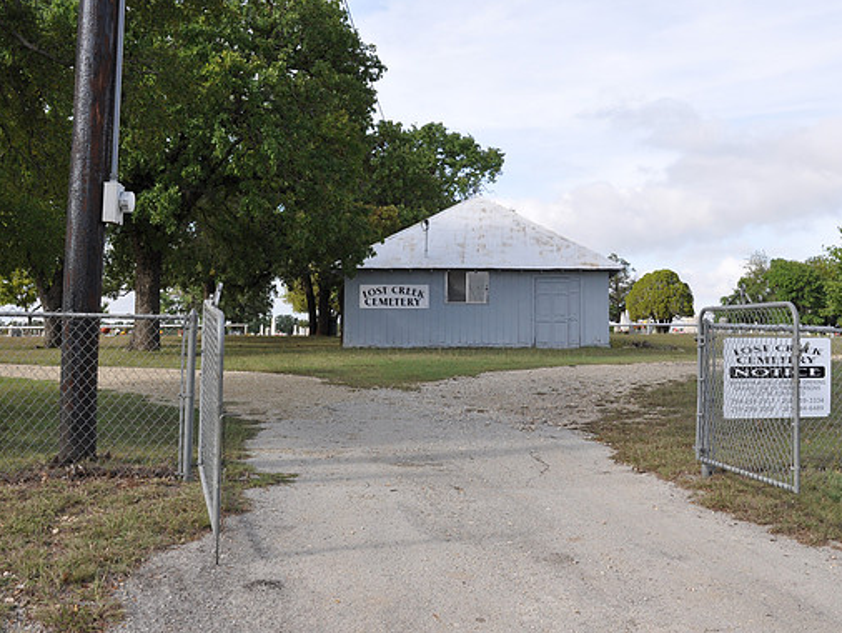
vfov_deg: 32.5
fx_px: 1084
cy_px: 314
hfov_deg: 42.4
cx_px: 449
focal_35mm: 45
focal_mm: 27
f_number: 11
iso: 200
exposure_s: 1/200
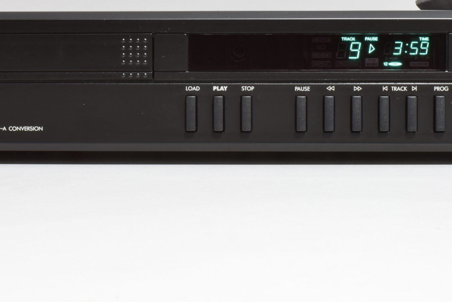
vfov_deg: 15.8
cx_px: 194
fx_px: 1080
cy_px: 64
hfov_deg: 23.6
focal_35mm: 86
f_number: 25
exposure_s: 5
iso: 100
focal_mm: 29
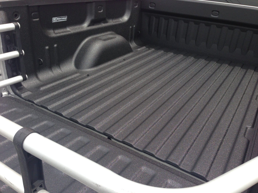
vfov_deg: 42.9
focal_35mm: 33
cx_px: 129
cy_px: 96
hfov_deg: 55.4
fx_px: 246
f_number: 2.4
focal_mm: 4.12
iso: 50
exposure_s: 1/596
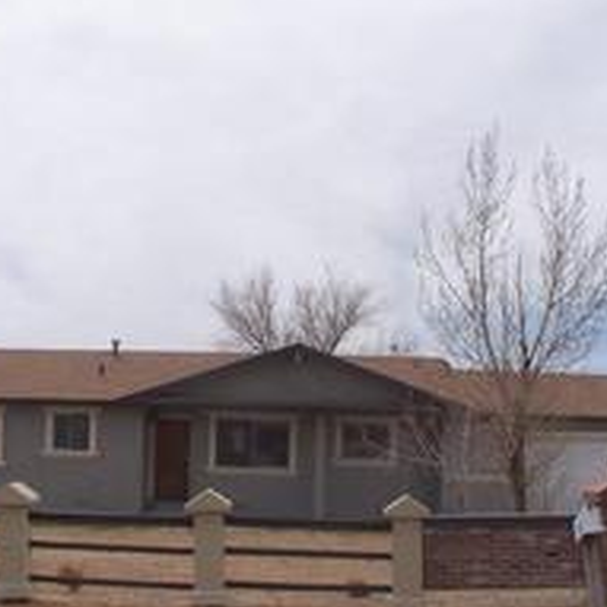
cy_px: 388
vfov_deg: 28.0
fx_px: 1210
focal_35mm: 61
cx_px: 302
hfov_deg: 28.2
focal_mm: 6.3
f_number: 5.6
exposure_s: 1/750
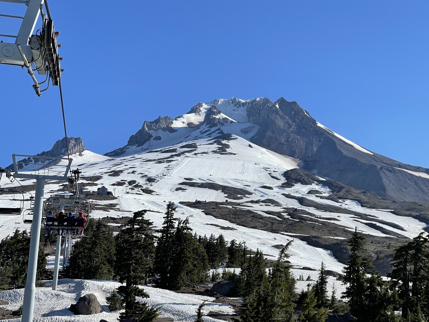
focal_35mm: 64
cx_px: 214
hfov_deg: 30.3
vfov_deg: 22.9
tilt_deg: +14.6
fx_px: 793
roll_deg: -0.6
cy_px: 161
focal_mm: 7.5
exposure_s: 1/1468
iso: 20
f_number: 2.2
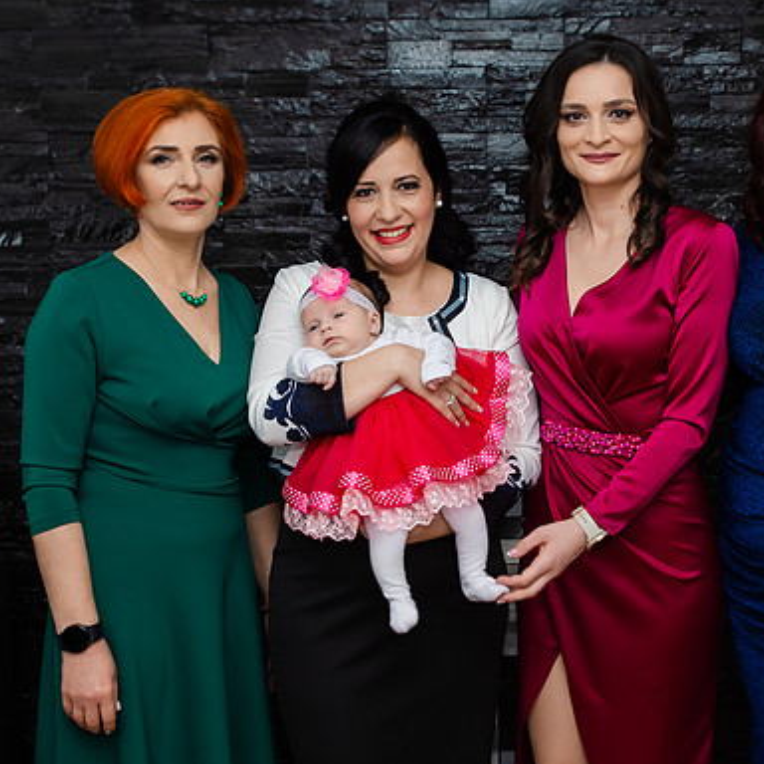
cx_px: 467
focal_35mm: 56
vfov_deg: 30.4
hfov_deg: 30.5
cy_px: 275
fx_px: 1398
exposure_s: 1/250
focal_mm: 29
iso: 500
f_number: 3.5
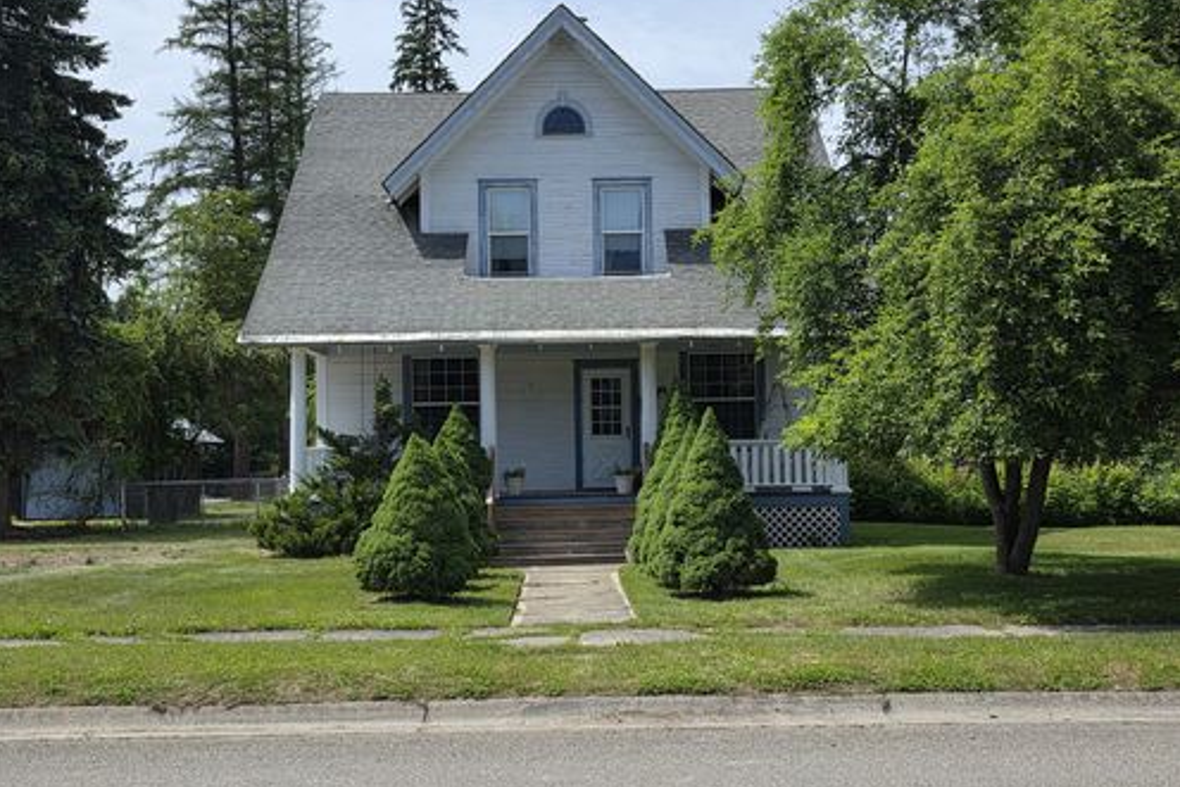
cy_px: 410
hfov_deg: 44.5
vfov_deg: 30.5
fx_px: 1443
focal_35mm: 44
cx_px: 588
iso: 40
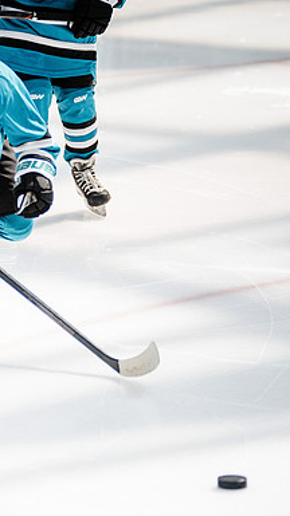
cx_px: -83
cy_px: 258
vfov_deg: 7.8
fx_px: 3808
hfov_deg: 4.3
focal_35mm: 278
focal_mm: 176
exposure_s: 1/3200
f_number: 3.2
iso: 1250
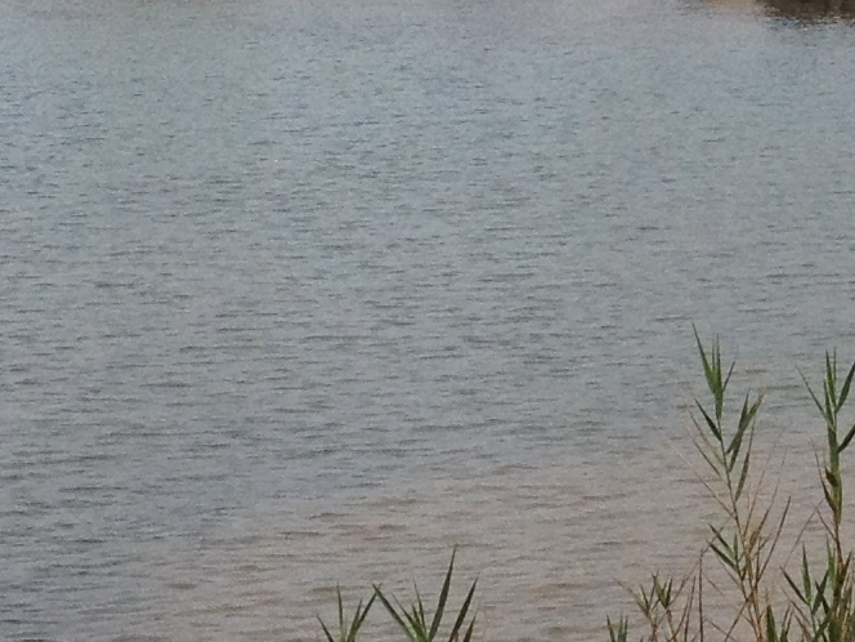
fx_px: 4248
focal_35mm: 172
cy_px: -366
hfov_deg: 11.0
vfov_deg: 8.4
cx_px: 1289
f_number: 2.4
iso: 64
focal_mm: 4.28
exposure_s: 1/1672
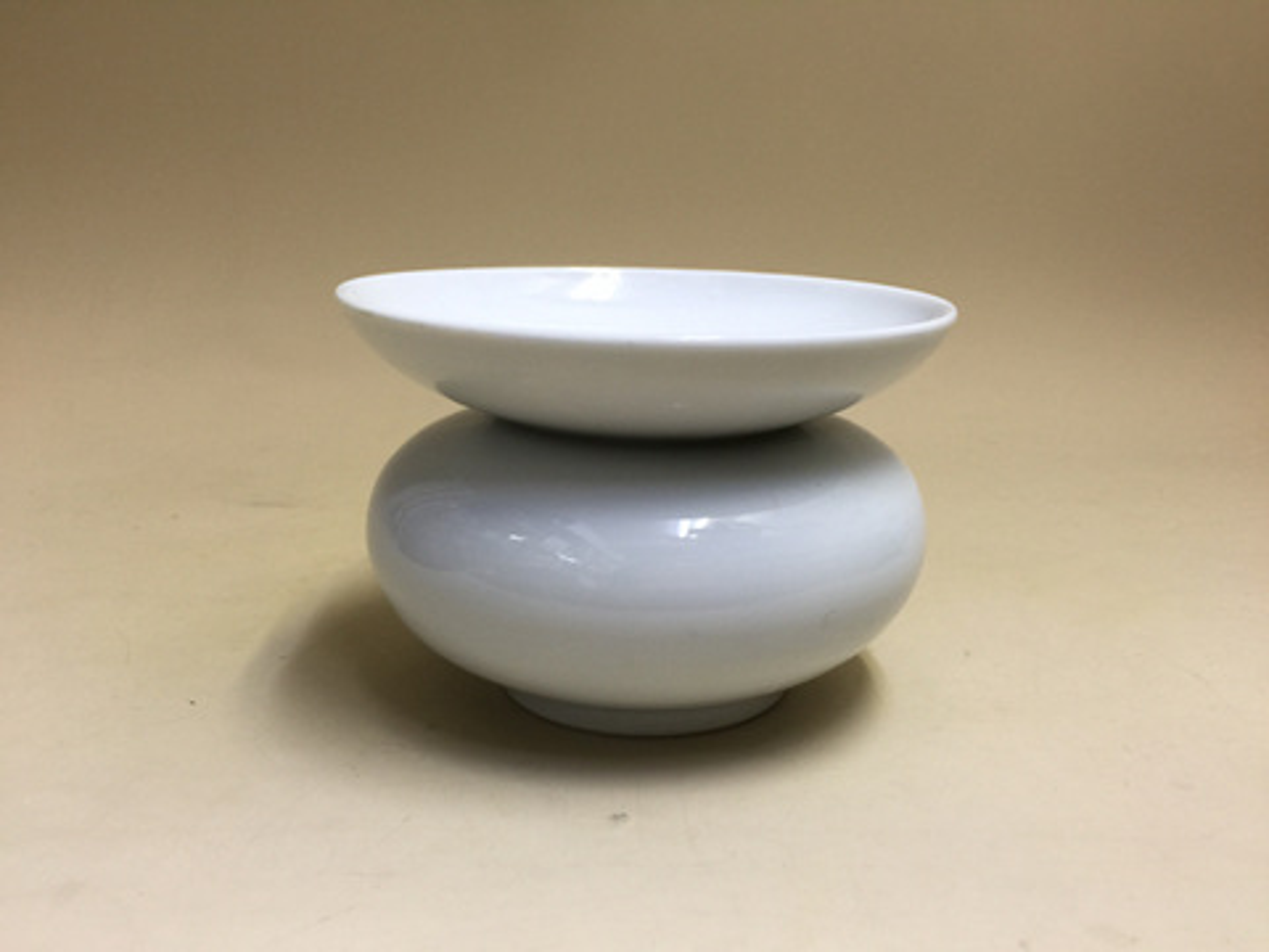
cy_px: 476
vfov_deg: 48.2
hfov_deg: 61.7
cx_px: 634
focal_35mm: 29
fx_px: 1063
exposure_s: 1/33
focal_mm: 4.15
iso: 64
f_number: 2.2
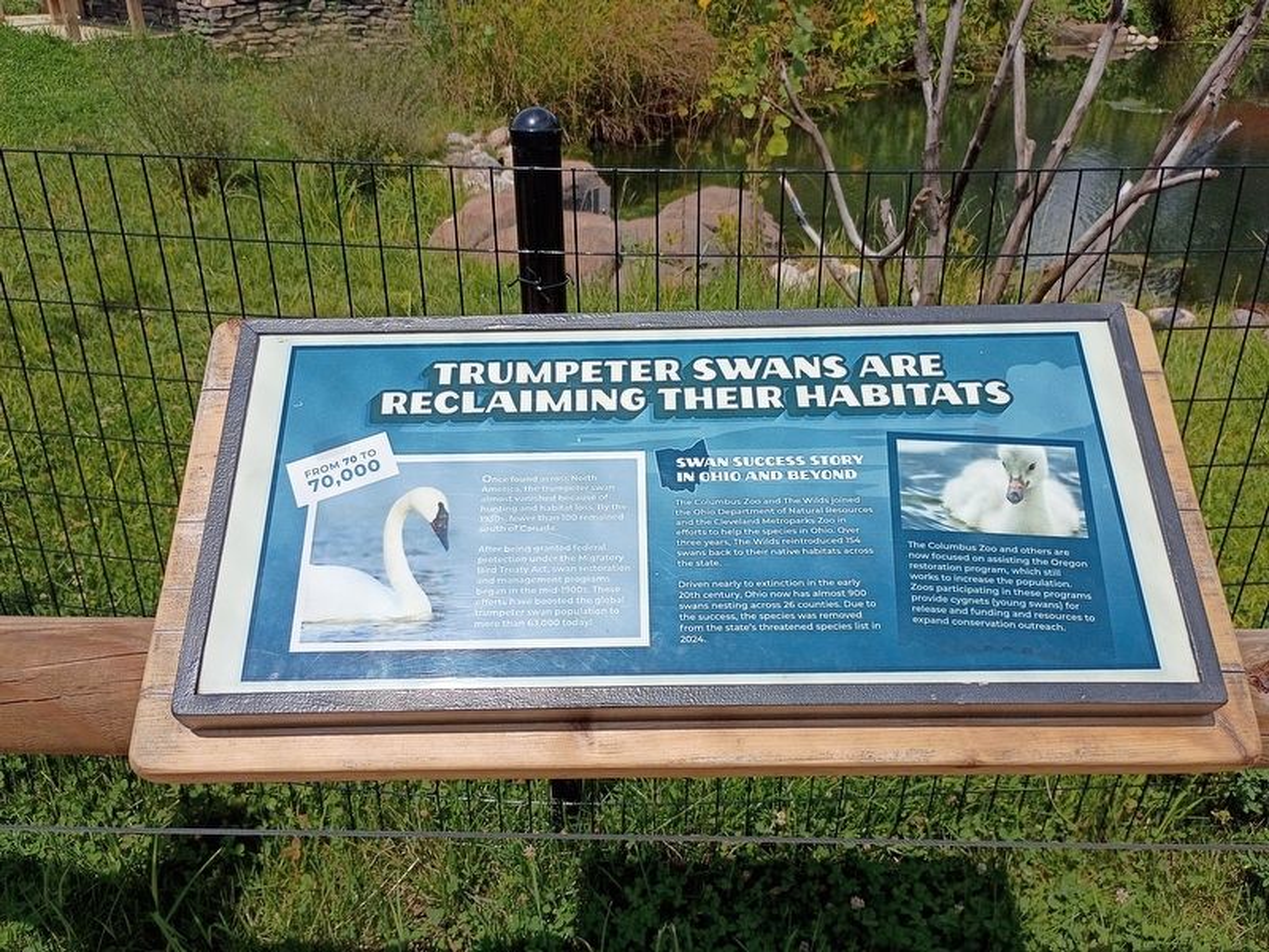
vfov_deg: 48.2
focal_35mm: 29
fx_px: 1063
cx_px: 634
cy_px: 476
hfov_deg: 61.7
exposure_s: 1/2674
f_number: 1.8
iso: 107
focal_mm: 4.27
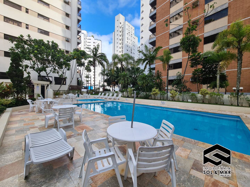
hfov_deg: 106.2
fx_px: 94
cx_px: 125
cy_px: 94
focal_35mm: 13
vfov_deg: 89.9
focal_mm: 2.2
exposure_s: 1/754
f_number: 2.2
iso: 50
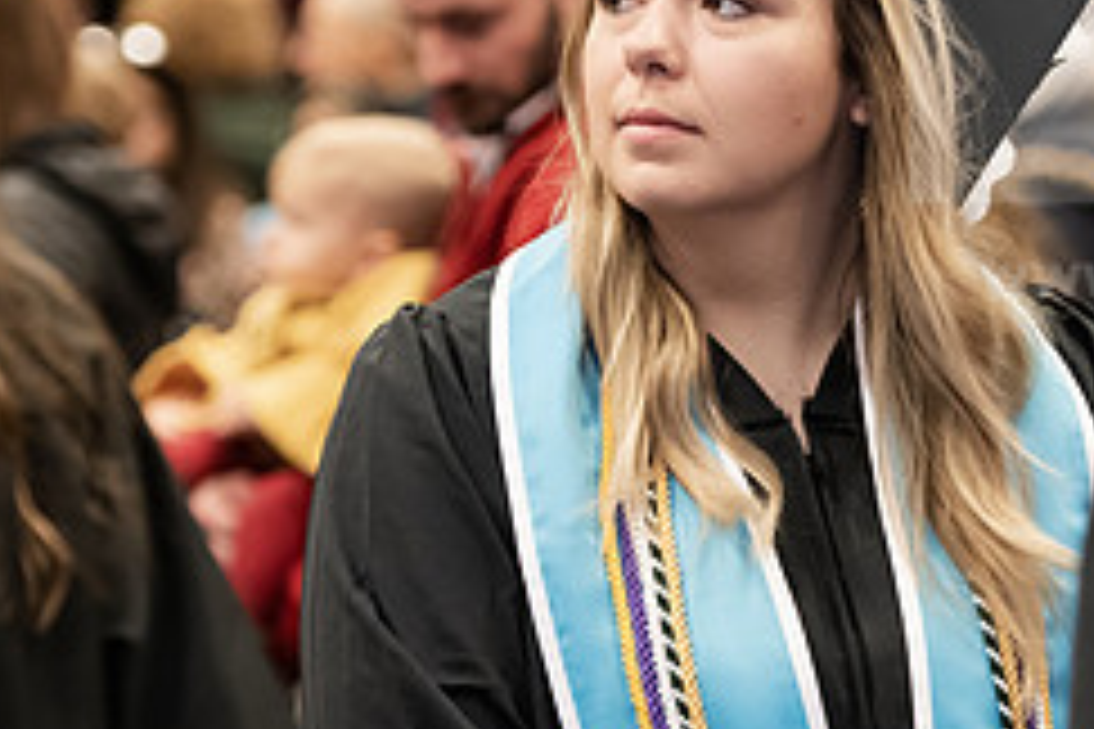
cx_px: 774
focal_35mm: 234
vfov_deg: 5.9
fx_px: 7110
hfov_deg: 8.8
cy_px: 371
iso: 2000
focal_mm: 98
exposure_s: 1/200
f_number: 3.2
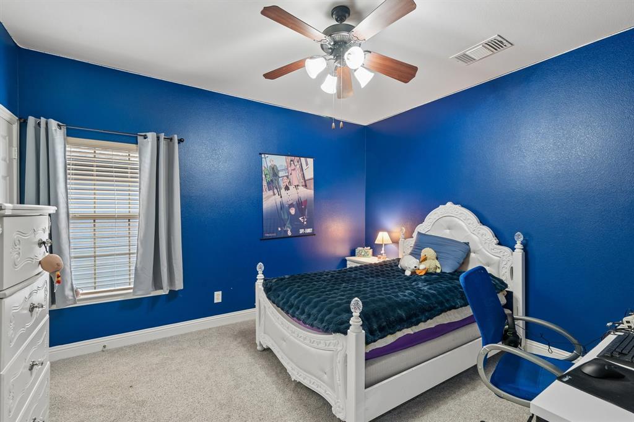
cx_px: 317
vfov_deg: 73.7
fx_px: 282
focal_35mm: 16
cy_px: 211
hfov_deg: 96.8
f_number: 8
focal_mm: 16
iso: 400
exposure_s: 1/4
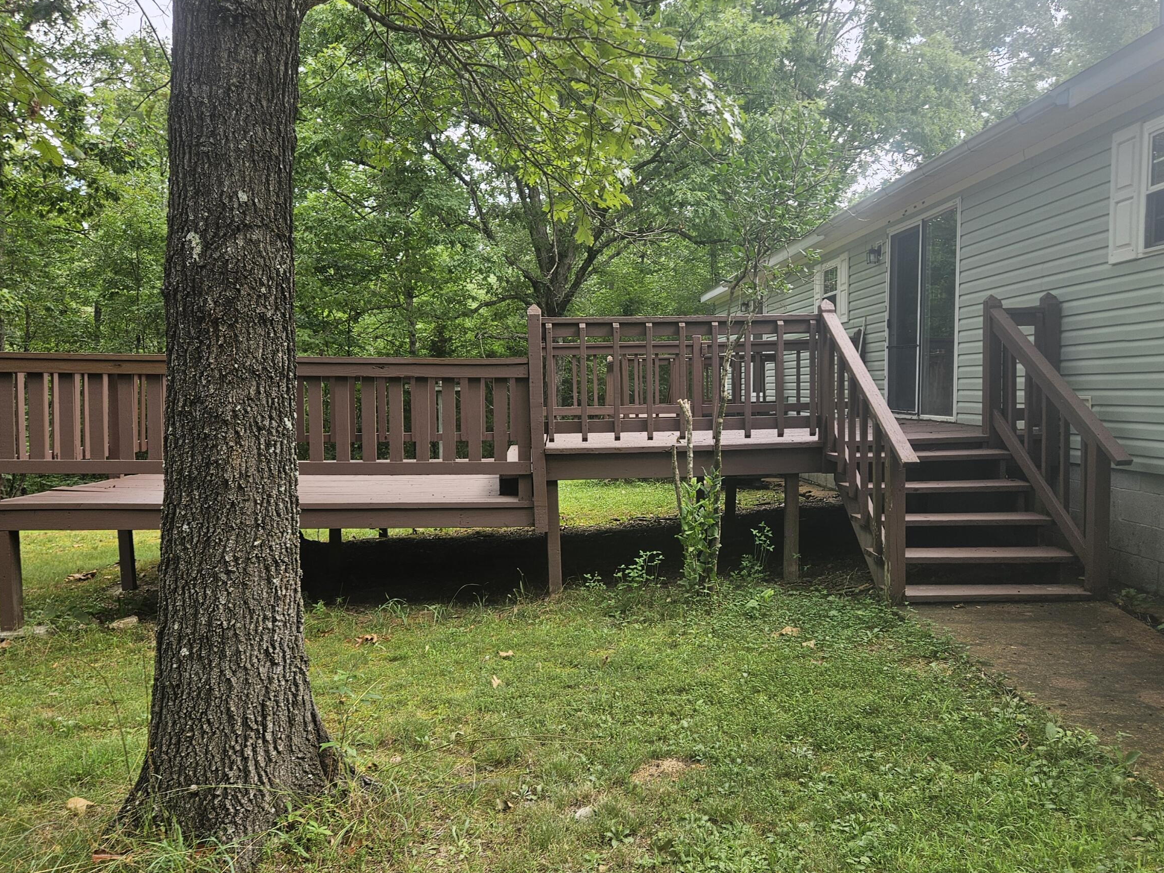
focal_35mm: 30
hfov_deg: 59.9
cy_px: 466
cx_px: 604
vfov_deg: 46.8
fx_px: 1009
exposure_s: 1/212
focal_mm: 5.4
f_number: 1.8
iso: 25
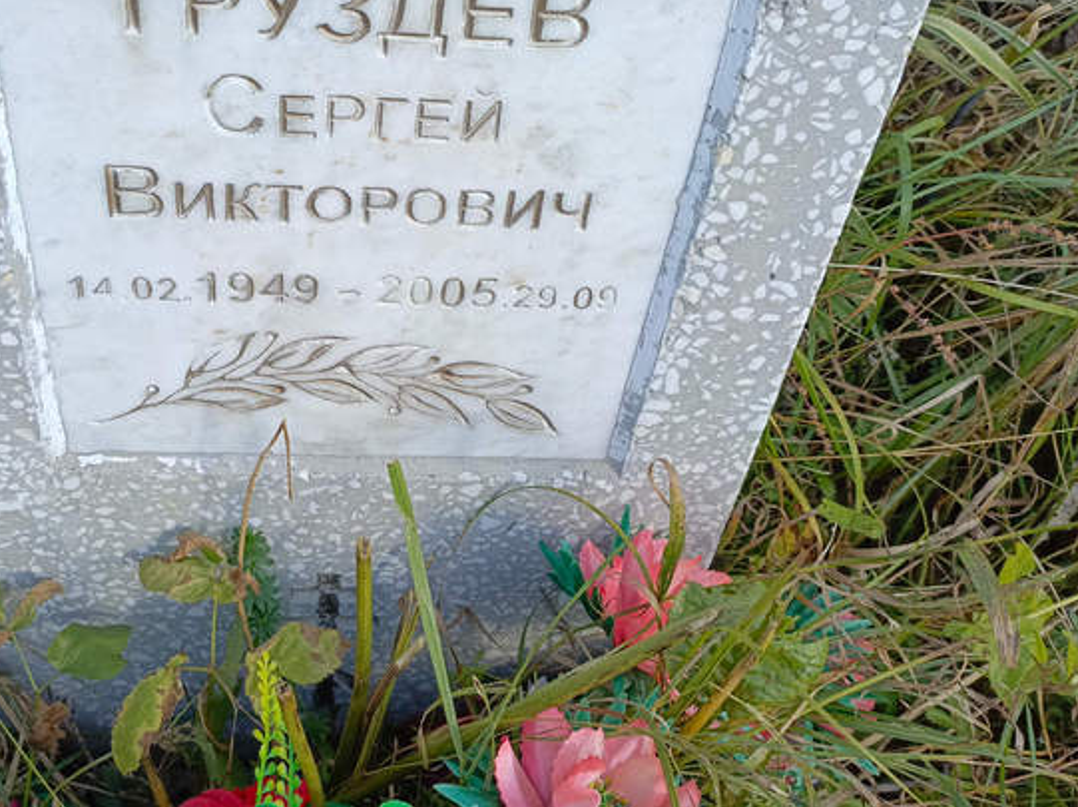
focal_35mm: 37
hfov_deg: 49.6
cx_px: 399
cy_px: 321
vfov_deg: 38.5
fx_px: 1151
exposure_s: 1/425
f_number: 1.69
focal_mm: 4.76
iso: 110
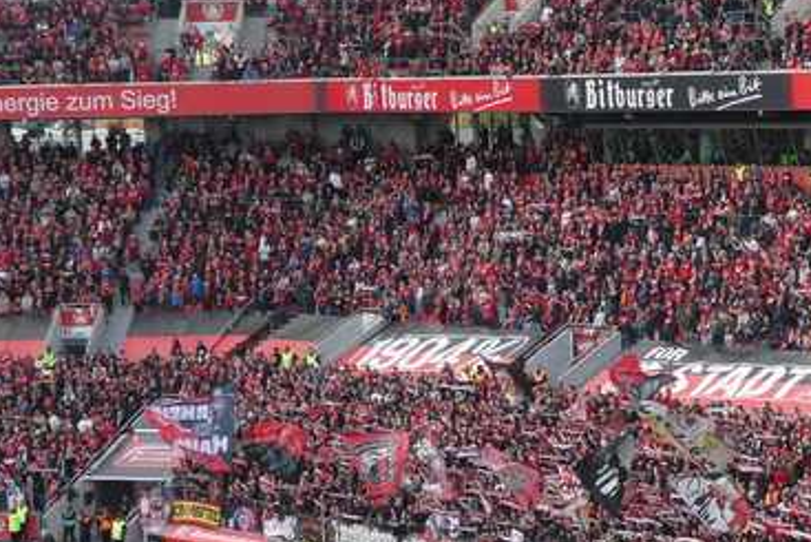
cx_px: 692
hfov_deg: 16.0
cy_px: 411
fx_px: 2862
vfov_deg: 10.8
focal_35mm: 127
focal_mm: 12.5
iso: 100
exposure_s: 1/80
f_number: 4.5
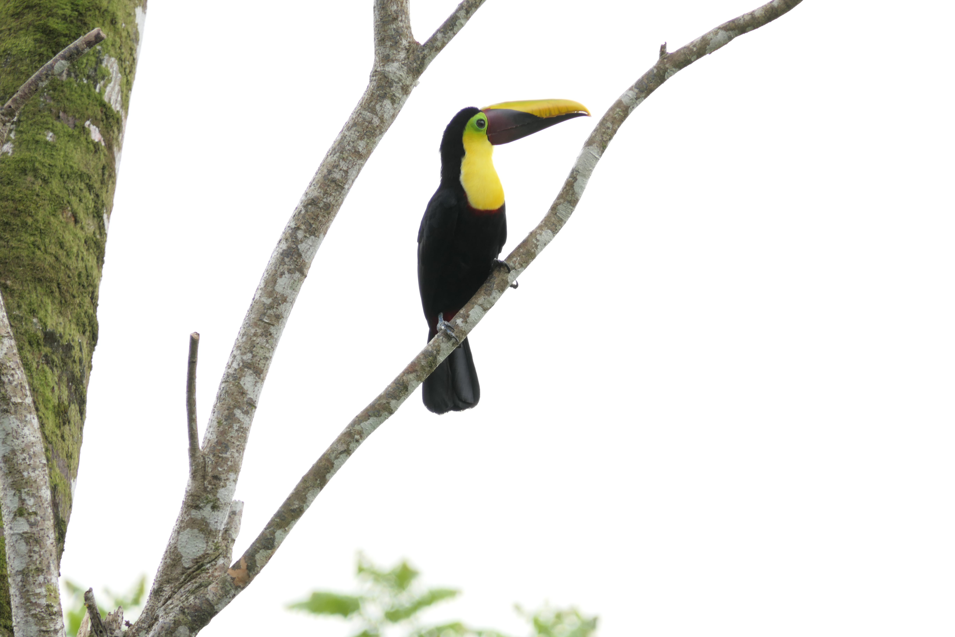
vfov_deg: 2.9
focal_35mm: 480
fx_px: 12732
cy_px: 318
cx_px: 478
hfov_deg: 4.3
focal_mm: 176
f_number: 4.5
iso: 125
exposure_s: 1/60
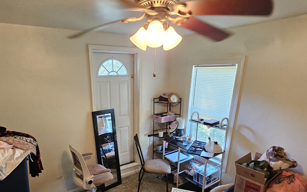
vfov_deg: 56.0
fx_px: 176
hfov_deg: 81.5
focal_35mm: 21
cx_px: 127
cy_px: 130
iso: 320
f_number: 2.2
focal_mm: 2.2
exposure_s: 1/40
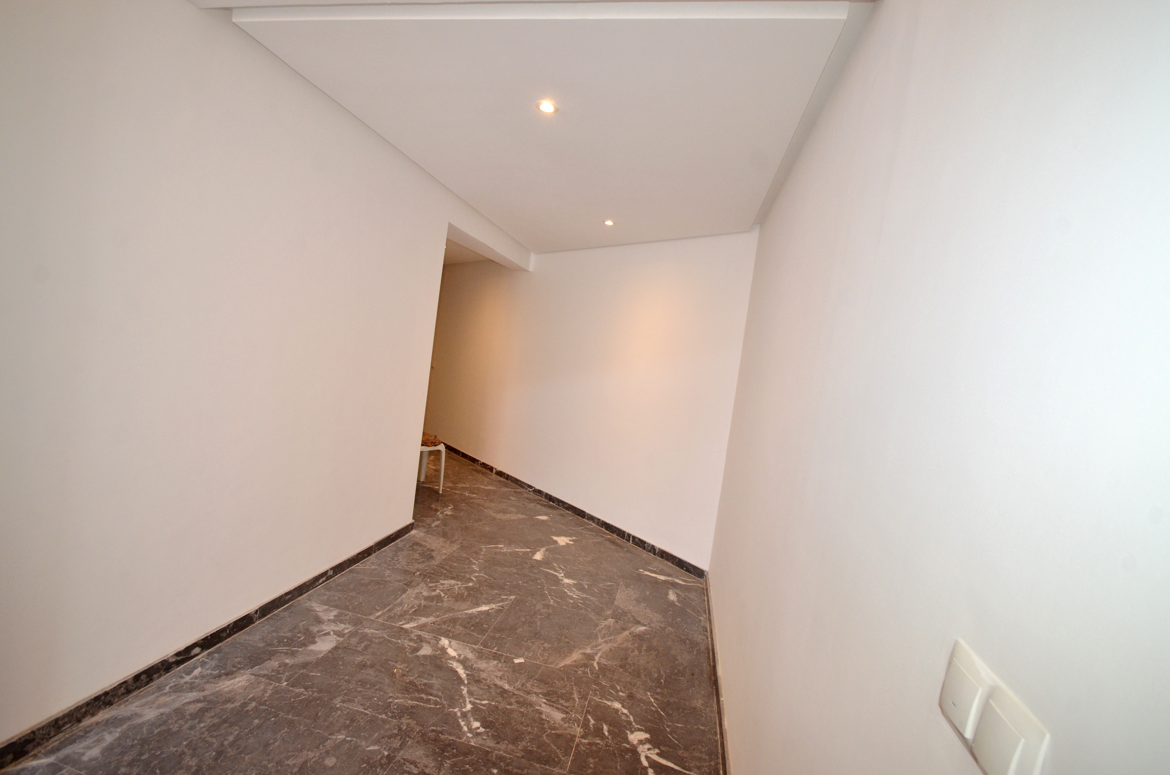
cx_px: 585
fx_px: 486
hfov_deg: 100.5
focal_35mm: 15
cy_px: 388
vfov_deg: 77.1
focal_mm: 10
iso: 800
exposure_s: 1/60
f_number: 3.5
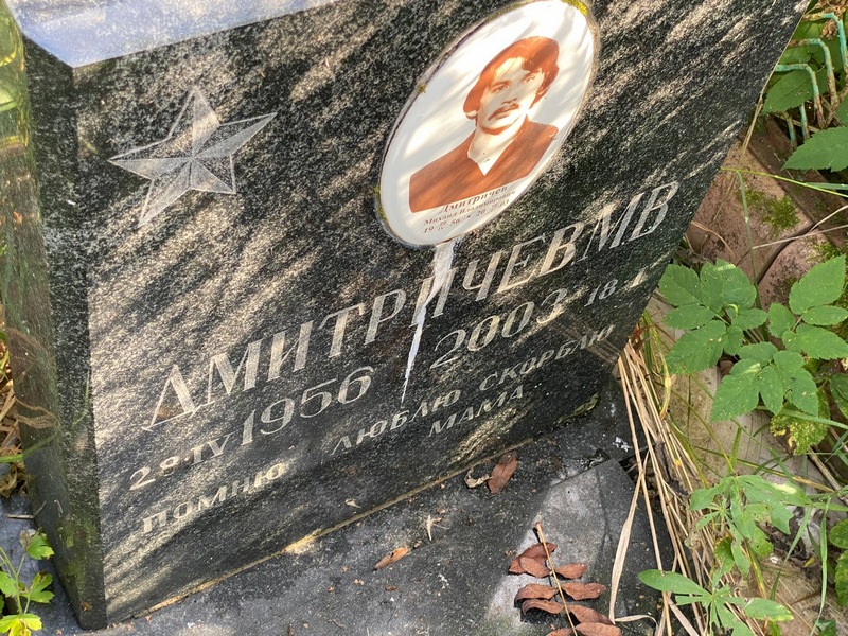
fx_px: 1274
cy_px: 318
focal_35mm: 52
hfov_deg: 36.8
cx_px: 424
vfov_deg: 28.0
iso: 64
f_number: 2
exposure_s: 1/121
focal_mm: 6
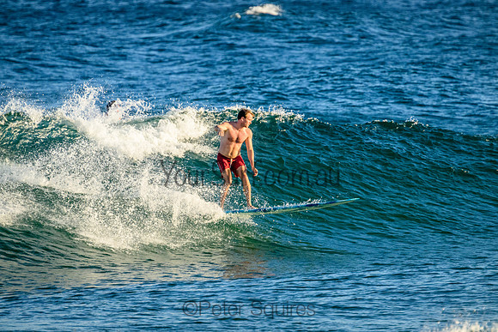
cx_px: 249
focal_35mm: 800
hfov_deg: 2.6
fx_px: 11069
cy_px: 166
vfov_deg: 1.7
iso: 3200
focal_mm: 800
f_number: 11
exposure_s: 1/2000
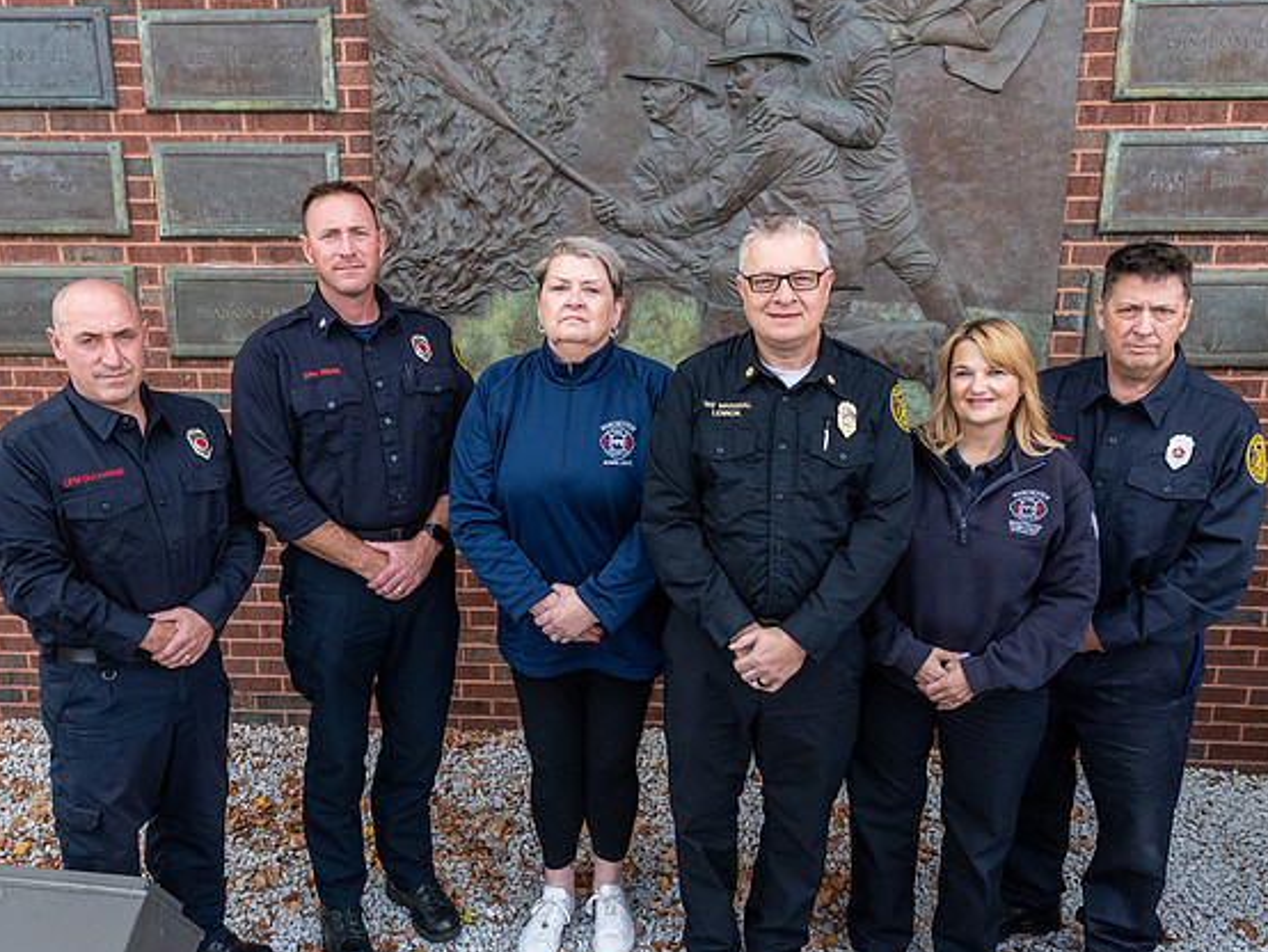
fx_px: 1026
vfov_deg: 49.8
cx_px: 622
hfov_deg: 63.4
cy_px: 481
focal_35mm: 28
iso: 1000
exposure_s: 1/2000
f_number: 5
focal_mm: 16
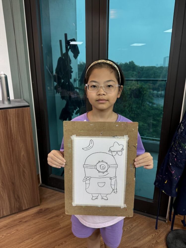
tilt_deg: -15.8
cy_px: 124
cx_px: 93
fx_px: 172
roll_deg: +0.3
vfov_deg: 71.6
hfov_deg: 56.8
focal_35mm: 24
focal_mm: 6.76
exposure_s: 1/100
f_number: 1.78
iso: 125
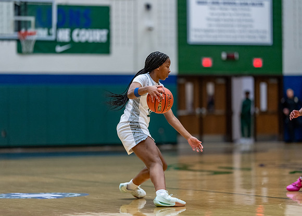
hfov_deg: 13.7
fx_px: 1257
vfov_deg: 9.8
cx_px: 151
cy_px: 108
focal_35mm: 147
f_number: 1.8
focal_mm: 135
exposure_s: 1/1250
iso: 2000
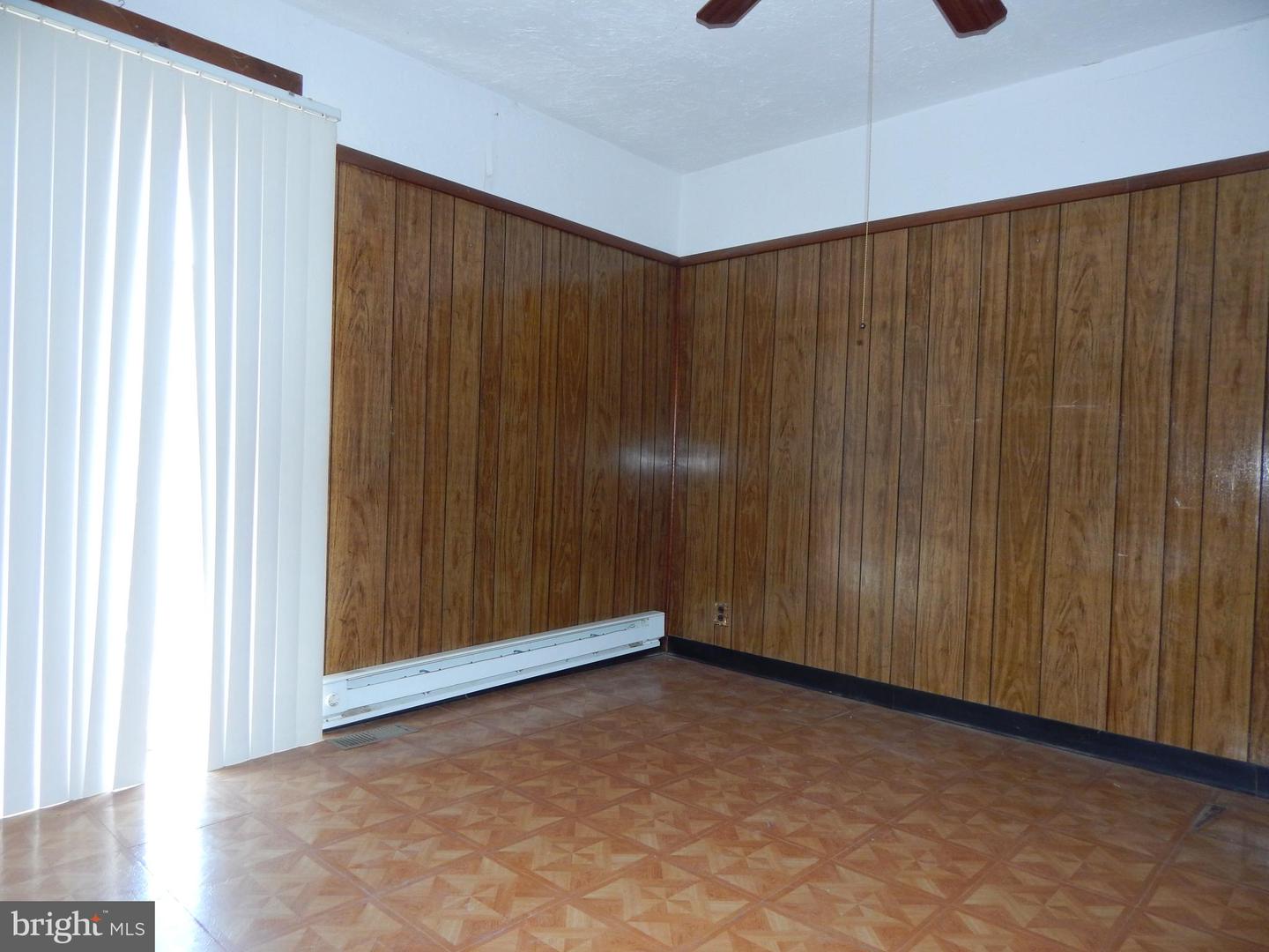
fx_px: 843
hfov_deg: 73.9
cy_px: 476
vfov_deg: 58.9
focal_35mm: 23
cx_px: 634
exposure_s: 1/30
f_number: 3
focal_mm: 4
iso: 200
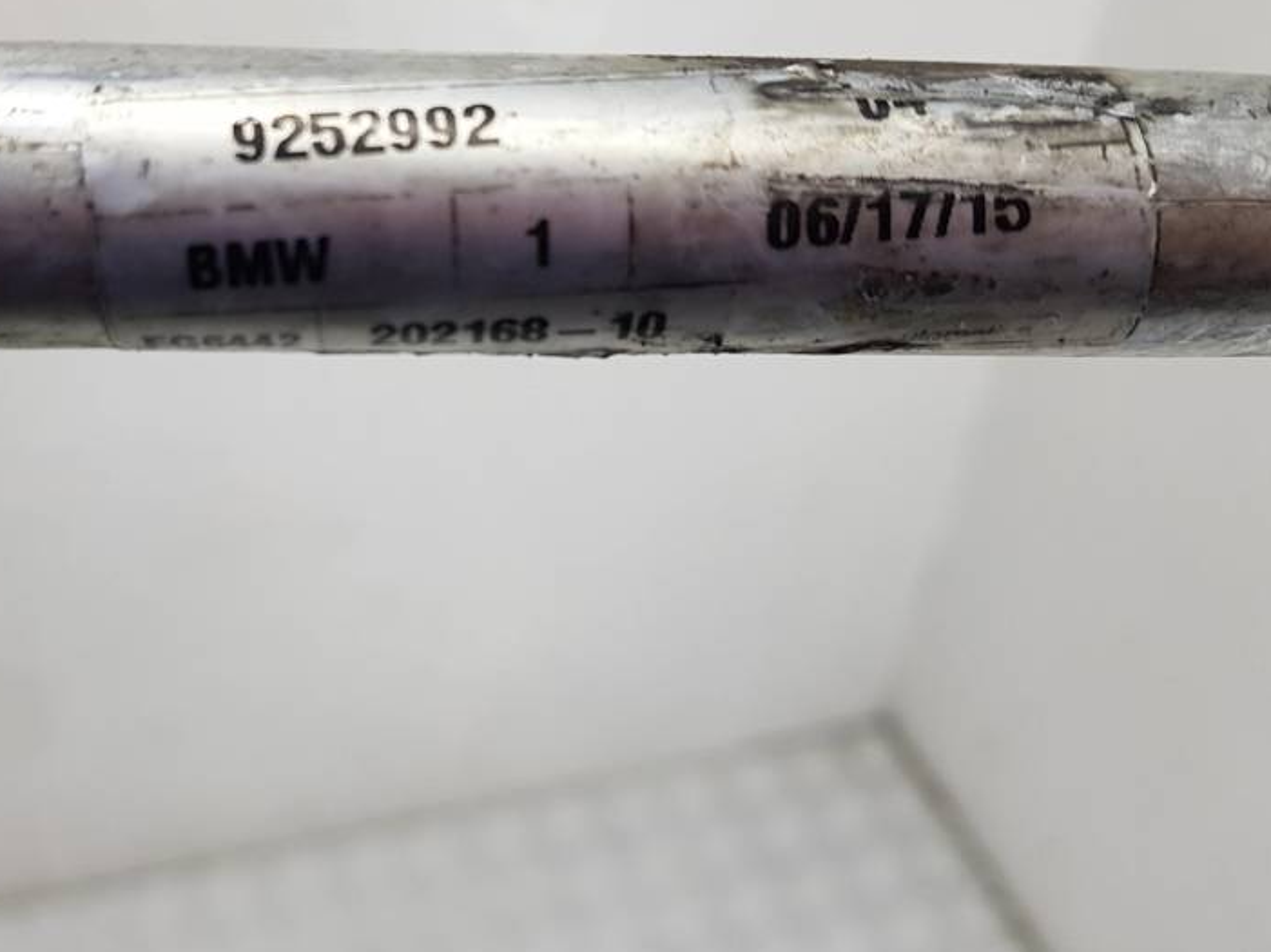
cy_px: 383
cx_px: 352
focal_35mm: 38
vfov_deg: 37.5
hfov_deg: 47.5
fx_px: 1395
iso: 50
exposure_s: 1/100
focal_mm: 4.2
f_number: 1.7
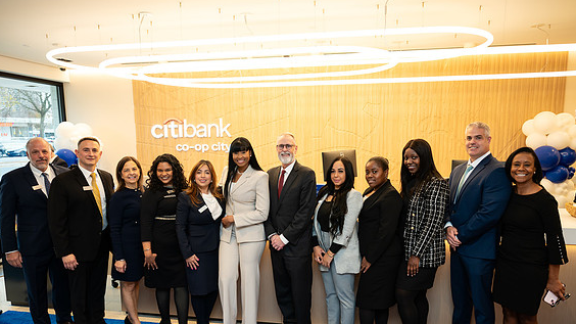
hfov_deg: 71.9
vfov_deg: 44.1
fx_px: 397
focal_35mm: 26
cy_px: 195
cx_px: 291
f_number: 2.8
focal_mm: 24
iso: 320
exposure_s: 1/125
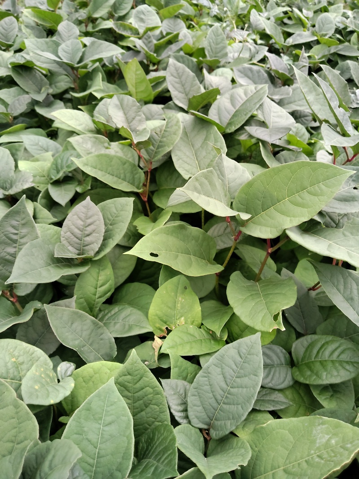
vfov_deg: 65.3
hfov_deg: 51.3
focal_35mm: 27
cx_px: 180
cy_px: 240
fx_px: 373
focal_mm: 4.05
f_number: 1.8
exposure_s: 1/120
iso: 3209
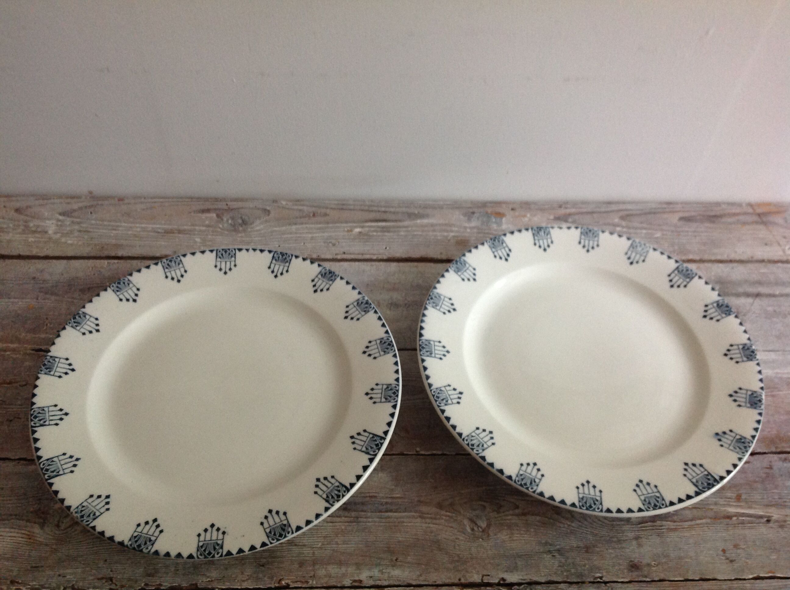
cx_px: 395
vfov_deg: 40.6
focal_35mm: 35
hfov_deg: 52.7
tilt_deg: -50.7
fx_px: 798
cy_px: 295
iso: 200
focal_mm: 4.28
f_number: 2.4
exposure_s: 1/15
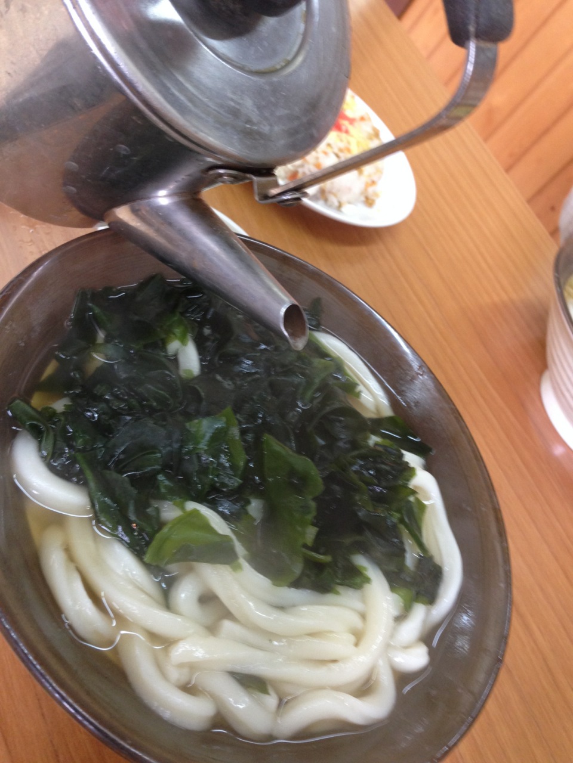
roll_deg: -44.8
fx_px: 728
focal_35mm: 33
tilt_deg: -43.1
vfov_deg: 55.4
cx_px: 286
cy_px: 382
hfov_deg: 42.9
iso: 125
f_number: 2.4
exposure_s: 1/20
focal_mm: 4.12
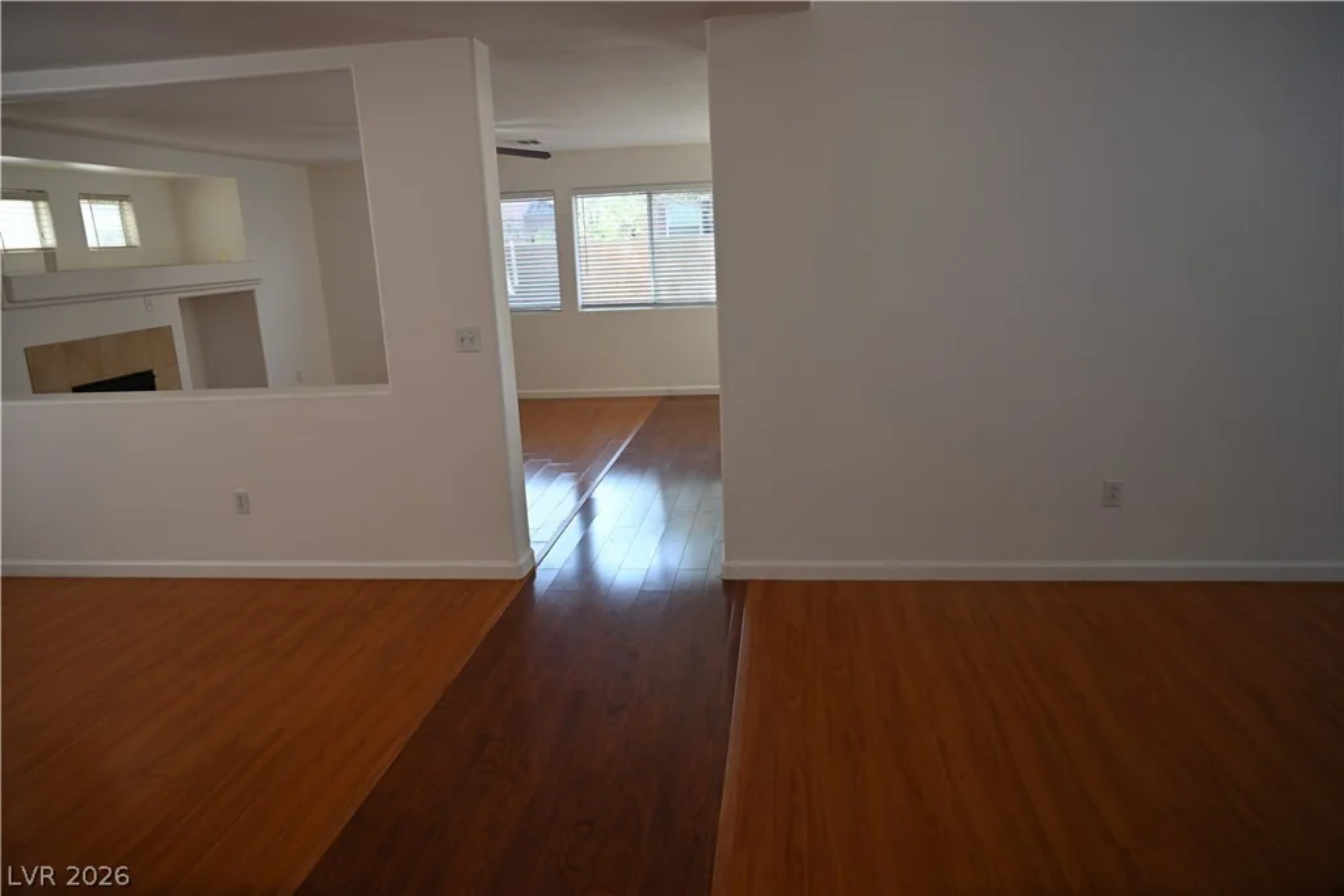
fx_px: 896
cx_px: 672
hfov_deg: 73.7
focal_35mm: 24
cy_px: 448
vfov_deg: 53.1
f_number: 4
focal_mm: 24
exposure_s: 1/50
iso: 64
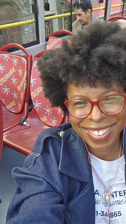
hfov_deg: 34.6
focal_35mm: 34
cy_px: 134
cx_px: 74
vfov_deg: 57.6
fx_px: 202
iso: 80
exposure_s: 1/100
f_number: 2.2
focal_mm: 3.3
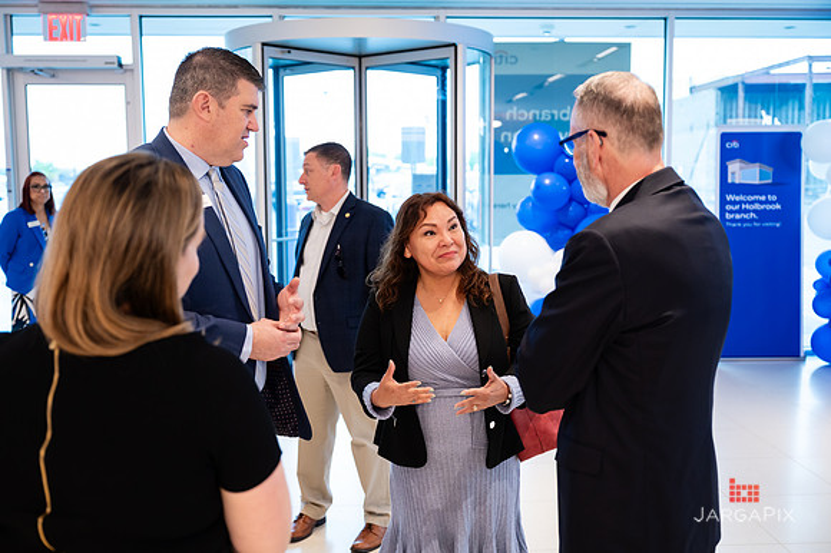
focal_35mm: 39
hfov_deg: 49.3
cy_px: 276
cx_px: 416
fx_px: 905
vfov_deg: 34.0
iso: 1000
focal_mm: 39
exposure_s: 1/200
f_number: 3.2
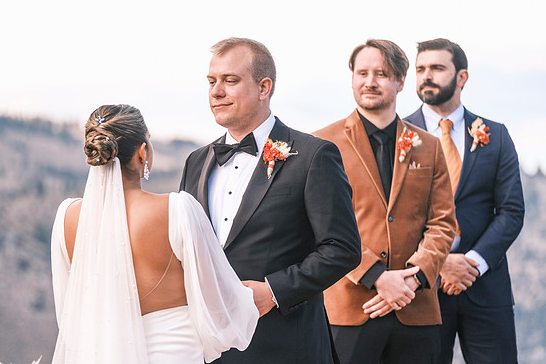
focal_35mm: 223
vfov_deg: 6.2
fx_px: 3382
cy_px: 176
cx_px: 262
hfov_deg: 9.2
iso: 400
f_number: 2.8
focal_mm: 140
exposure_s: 1/1600
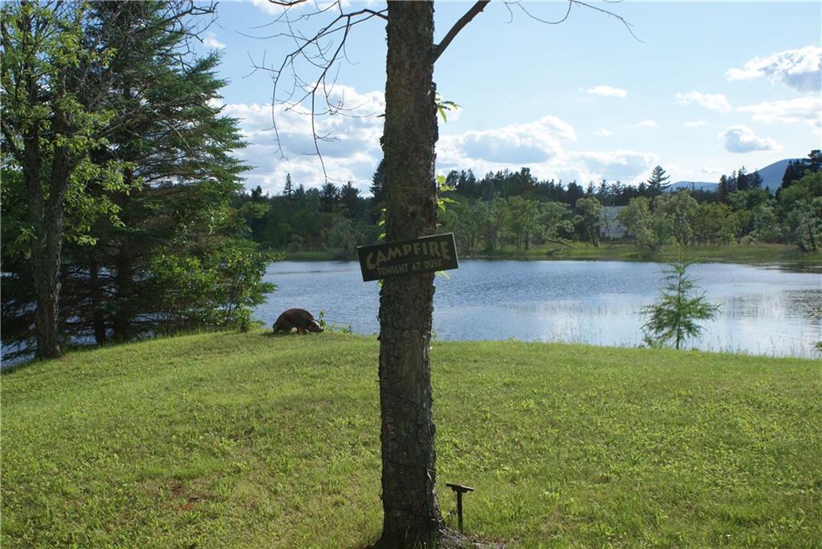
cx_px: 411
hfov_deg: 46.4
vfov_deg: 31.9
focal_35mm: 42
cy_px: 274
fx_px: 960
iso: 100
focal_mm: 28
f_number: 9
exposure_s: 1/250
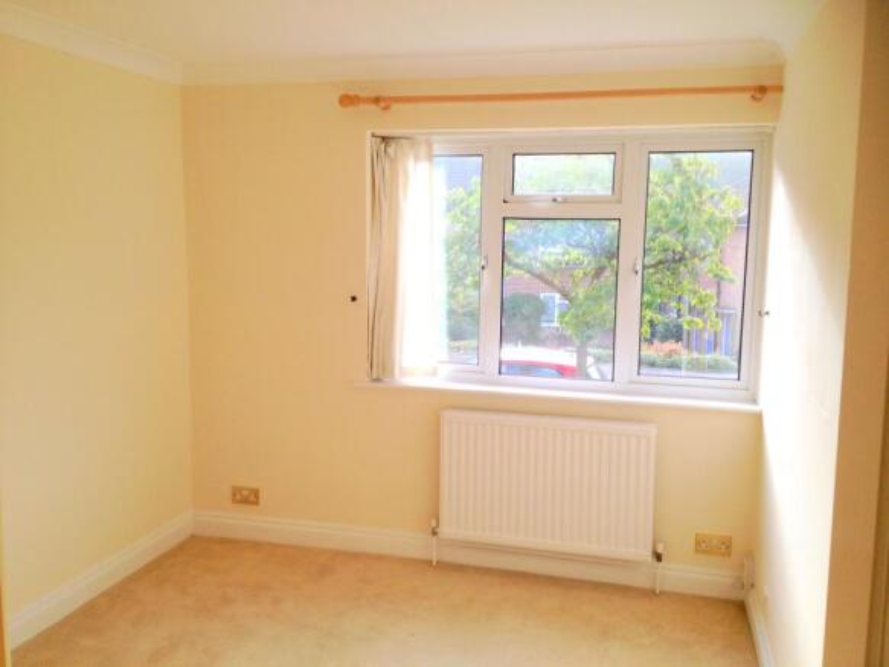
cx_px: 444
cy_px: 334
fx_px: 899
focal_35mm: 35
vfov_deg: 40.7
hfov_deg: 52.6
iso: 50
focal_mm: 4.28
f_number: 2.4
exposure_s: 1/184
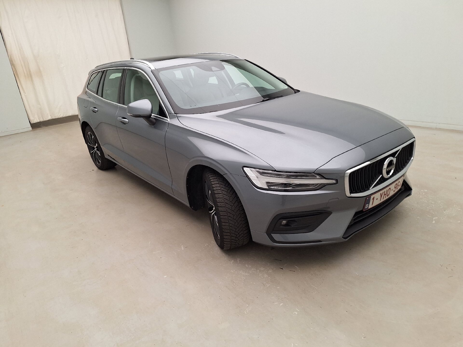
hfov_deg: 73.9
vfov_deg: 58.9
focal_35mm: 23
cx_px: 232
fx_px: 308
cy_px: 174
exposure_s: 1/100
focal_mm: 5.54
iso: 50
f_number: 1.8
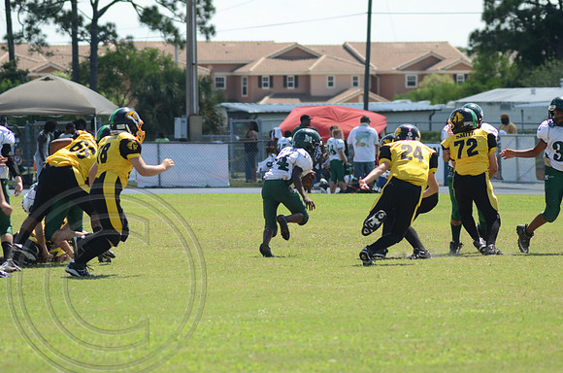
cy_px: 186
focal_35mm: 300
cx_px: 282
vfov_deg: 4.6
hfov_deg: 6.9
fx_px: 4681
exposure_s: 1/640
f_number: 5.6
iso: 200
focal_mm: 200
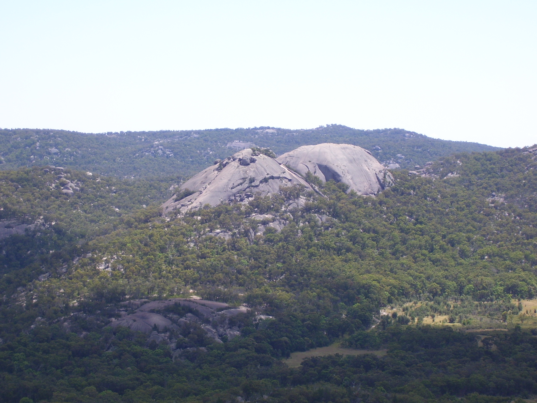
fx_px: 1675
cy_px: 202
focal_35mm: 108
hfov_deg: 18.2
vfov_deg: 13.7
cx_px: 268
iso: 80
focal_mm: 18
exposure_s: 1/350
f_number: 4.6
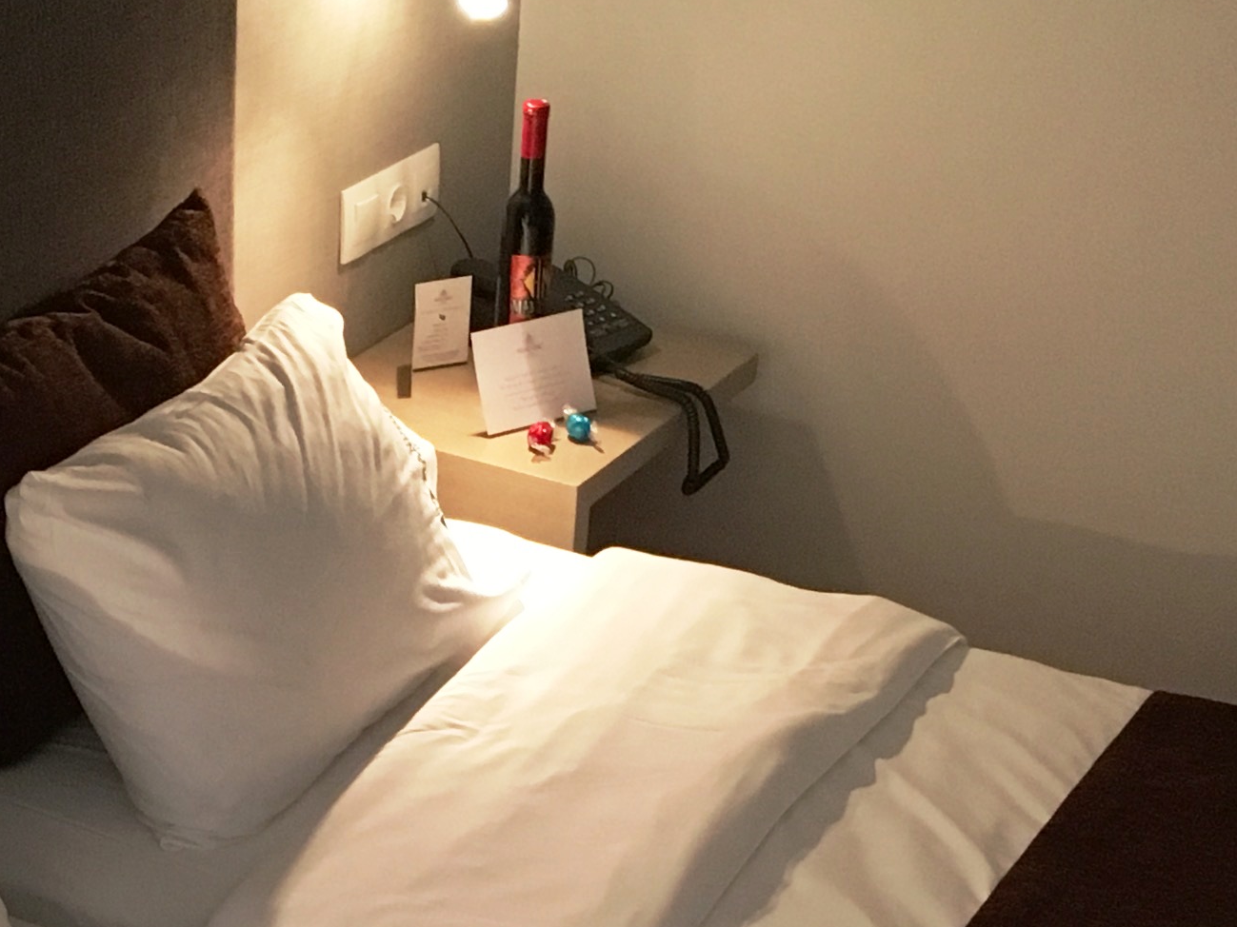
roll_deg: -1.4
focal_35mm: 90
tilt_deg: -33.8
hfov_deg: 21.7
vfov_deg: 15.7
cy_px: 1139
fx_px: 3216
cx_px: 377
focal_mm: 4.15
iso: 250
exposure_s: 1/33
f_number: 2.2
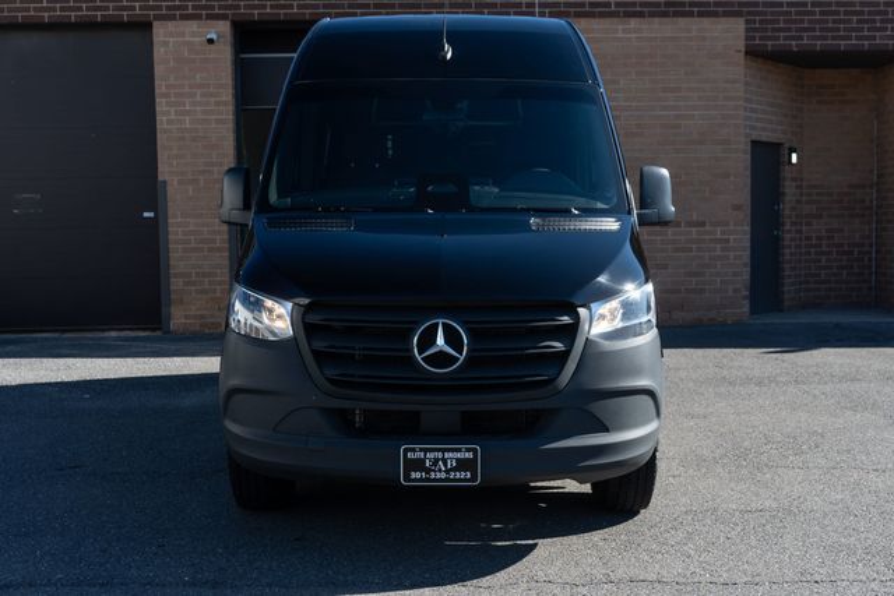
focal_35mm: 42
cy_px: 298
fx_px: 1043
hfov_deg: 46.4
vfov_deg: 31.9
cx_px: 447
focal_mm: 28
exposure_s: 1/640
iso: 160
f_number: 5
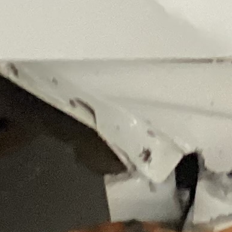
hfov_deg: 7.6
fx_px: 1752
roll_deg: -2.1
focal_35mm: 231
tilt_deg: -33.7
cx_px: 168
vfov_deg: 7.6
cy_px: 70
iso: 400
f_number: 2.4
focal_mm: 3.3
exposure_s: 1/50
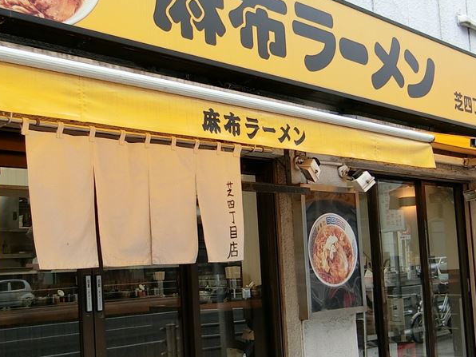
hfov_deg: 37.3
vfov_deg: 28.5
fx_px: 701
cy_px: 215
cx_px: 185
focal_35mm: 51
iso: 80
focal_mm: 4.06
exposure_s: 1/160
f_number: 2.7
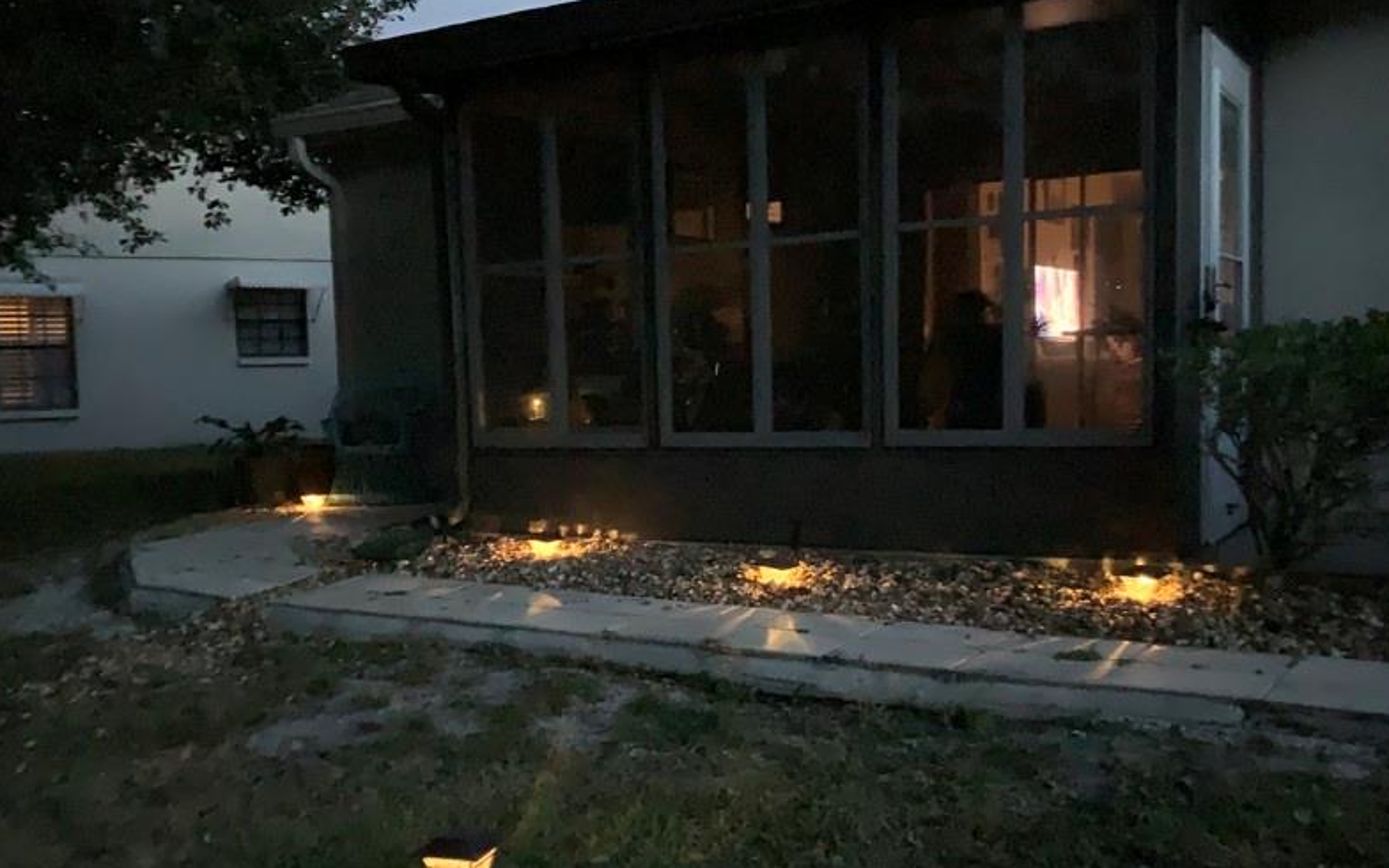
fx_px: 1363
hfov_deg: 54.0
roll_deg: +1.2
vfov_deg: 35.3
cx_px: 732
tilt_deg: -5.5
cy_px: 503
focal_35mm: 36
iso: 3200
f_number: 1.8
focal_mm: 4.25
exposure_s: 1/4
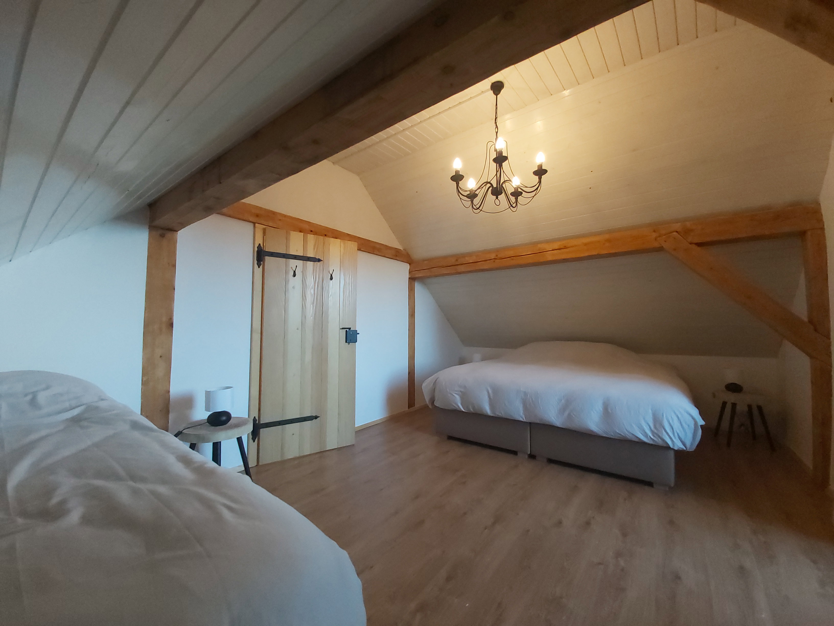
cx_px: 417
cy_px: 313
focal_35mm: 12
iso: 200
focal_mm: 1.42
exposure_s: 1/50
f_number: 2.2
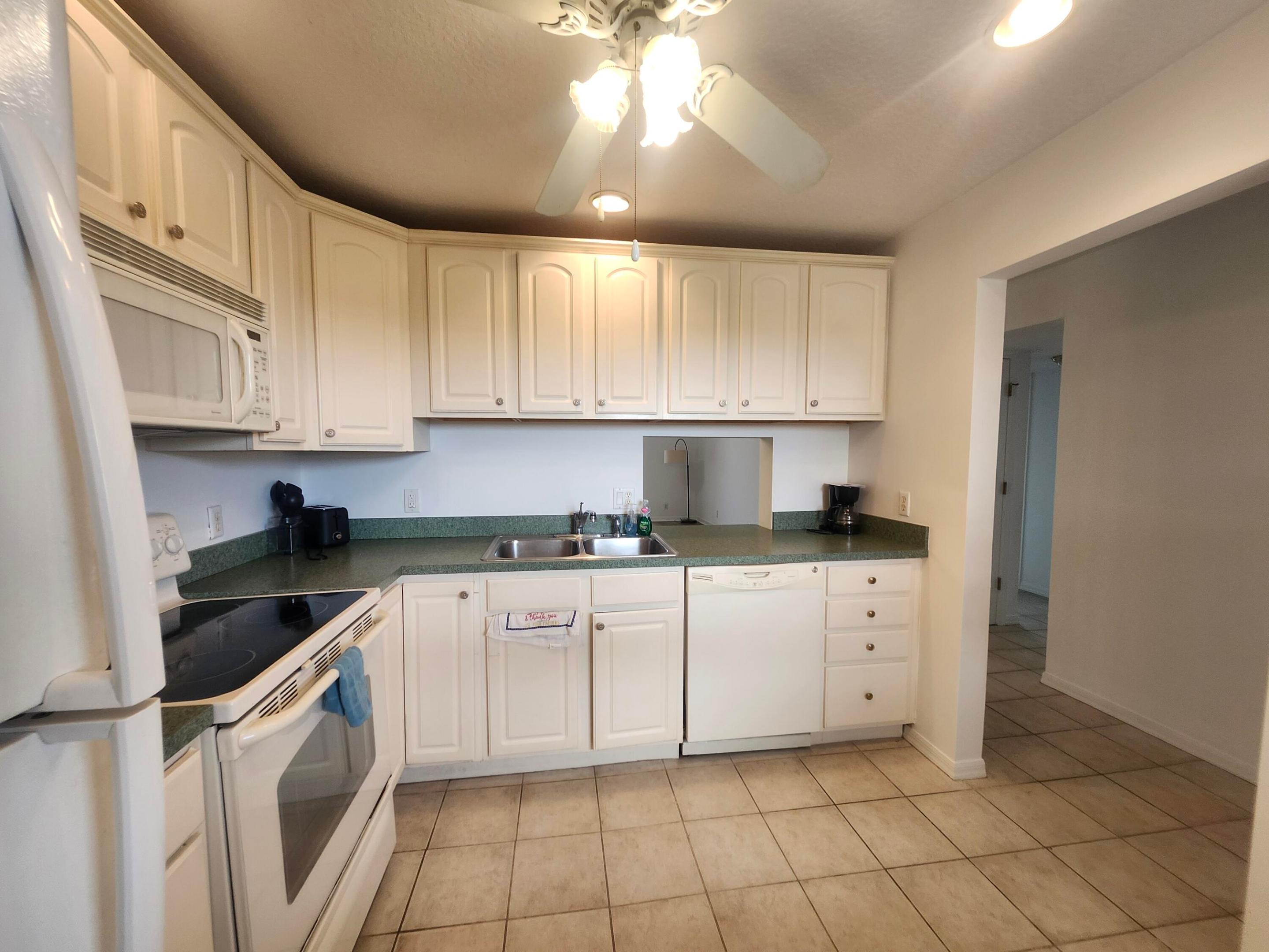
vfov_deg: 89.9
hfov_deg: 106.2
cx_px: 634
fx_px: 477
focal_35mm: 13
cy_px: 476
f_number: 2.2
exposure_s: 1/60
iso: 80
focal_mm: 1.74
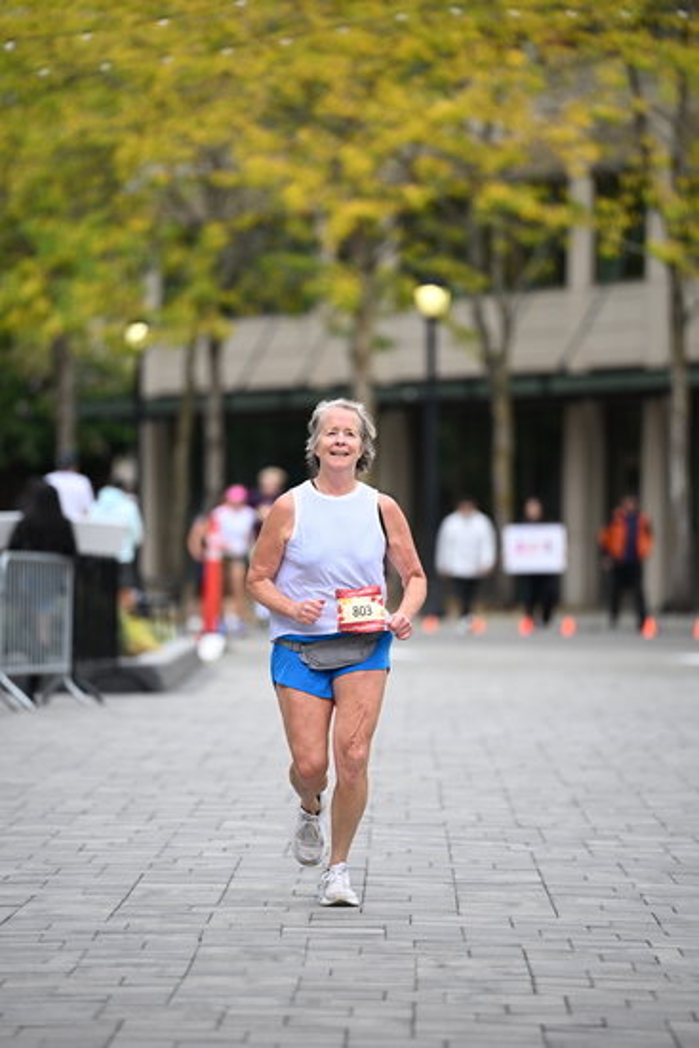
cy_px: 524
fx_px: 5821
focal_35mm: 200
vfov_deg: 10.3
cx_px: 350
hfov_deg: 6.9
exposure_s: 1/2500
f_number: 2.8
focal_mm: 200
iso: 640
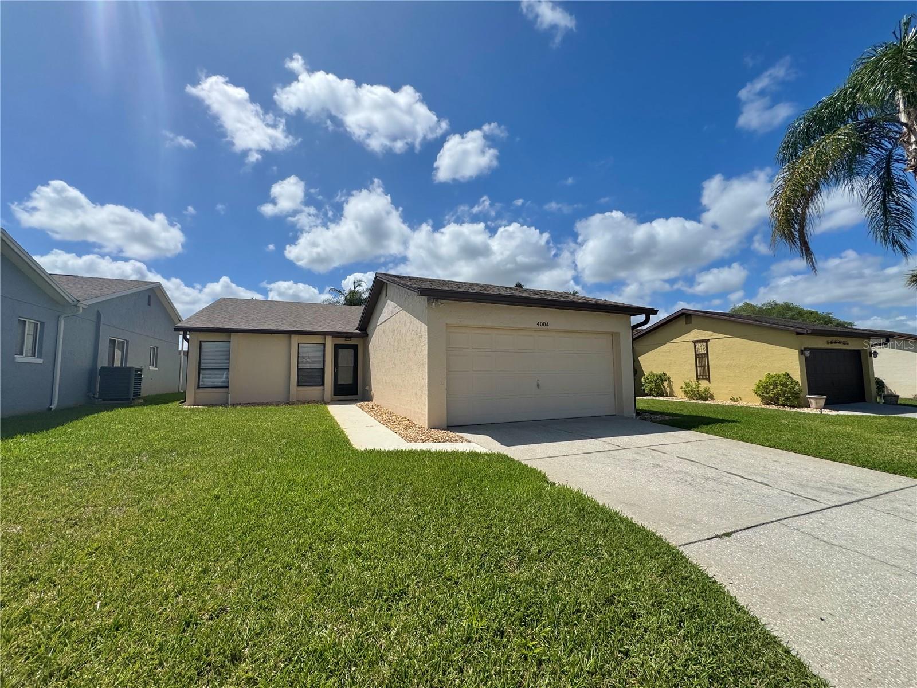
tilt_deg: +5.3
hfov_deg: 102.1
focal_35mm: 14
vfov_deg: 85.7
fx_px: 371
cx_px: 458
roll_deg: +0.6
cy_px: 344
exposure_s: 1/3906
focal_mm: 2.22
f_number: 2.2
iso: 50
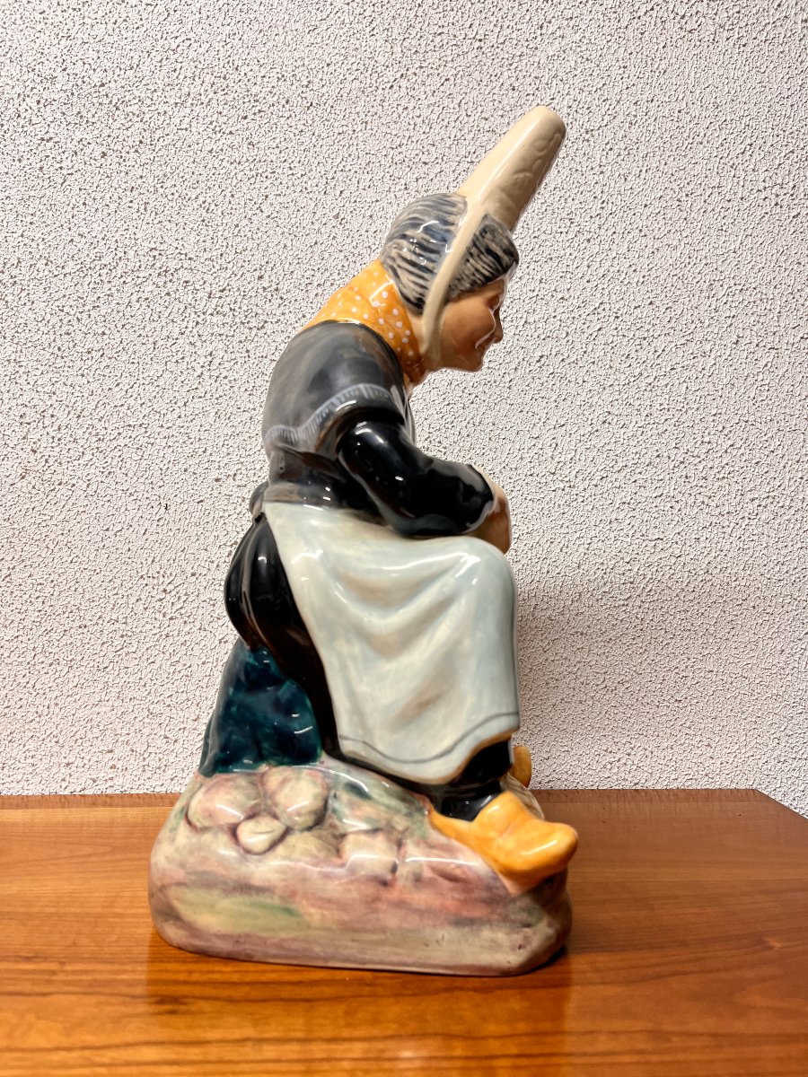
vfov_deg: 67.3
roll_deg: +0.3
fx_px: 809
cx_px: 404
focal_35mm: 26
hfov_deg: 53.1
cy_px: 538
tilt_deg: +1.7
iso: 100
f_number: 1.6
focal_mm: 5.1
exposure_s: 1/100
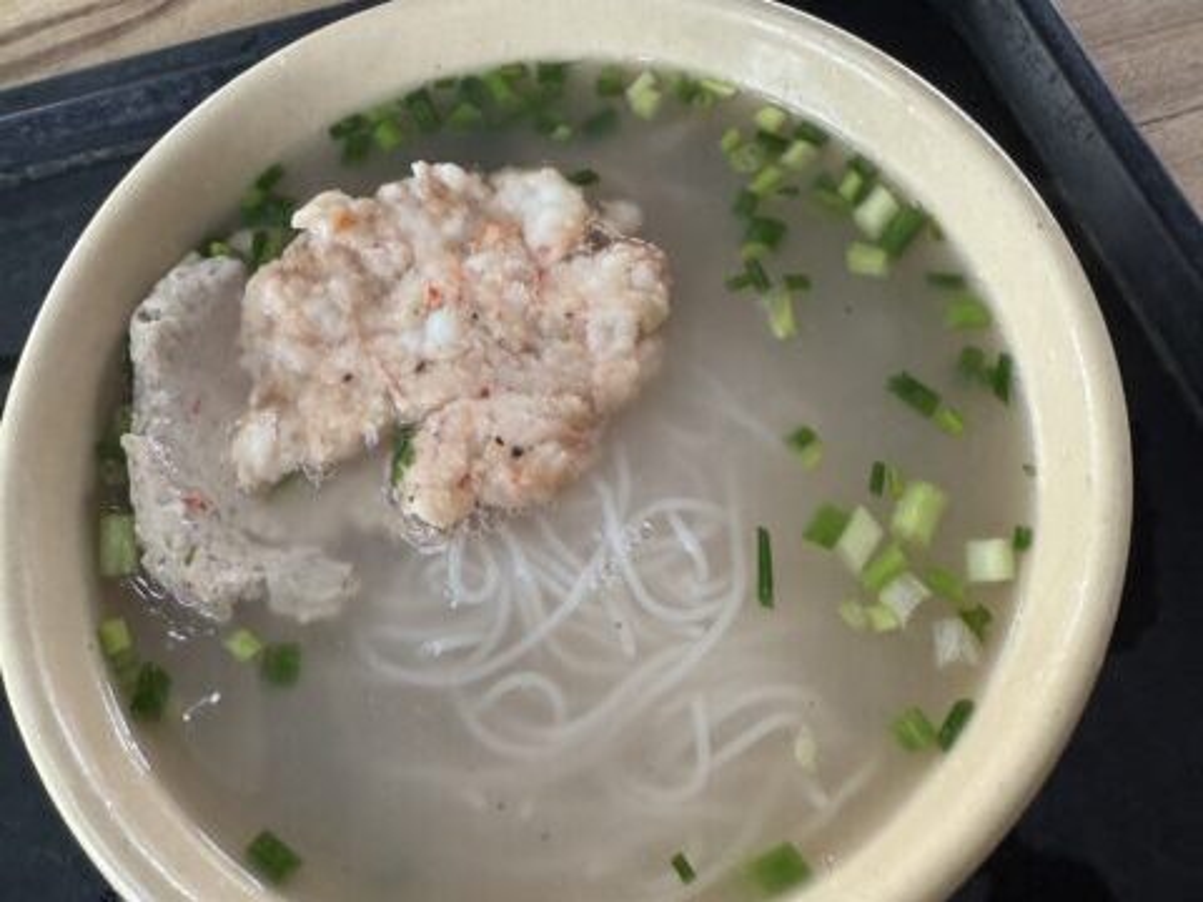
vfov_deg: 56.8
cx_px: 602
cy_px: 451
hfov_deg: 71.6
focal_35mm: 24
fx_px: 834
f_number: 2.2
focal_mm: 2.22
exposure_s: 1/99
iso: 125
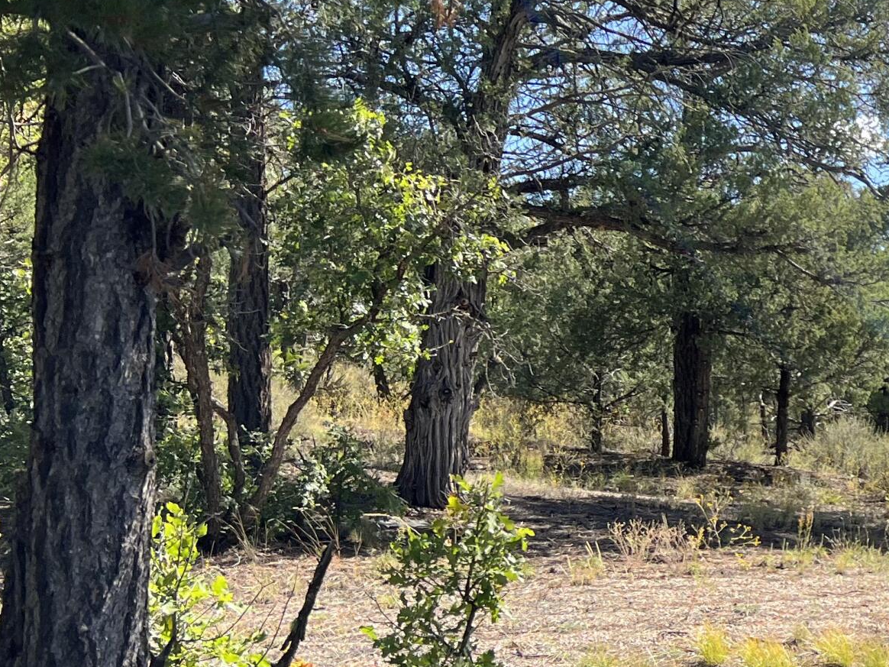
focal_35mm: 67
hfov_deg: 25.8
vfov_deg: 21.9
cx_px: 1082
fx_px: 1721
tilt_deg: +3.1
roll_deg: -1.4
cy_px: 384
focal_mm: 5.7
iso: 50
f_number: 1.5
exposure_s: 1/1009
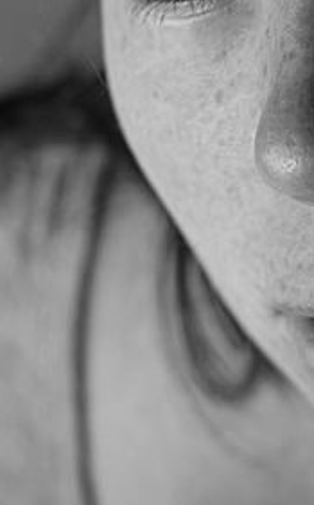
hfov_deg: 9.7
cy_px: 331
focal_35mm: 130
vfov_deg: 16.1
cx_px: 476
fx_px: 1785
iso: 200
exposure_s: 1/250
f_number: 4
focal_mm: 35
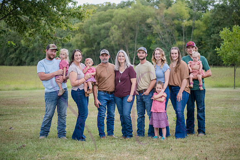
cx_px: 120
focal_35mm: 80
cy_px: 80
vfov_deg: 17.1
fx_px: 533
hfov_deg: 25.4
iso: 400
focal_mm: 80
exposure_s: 1/500
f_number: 4
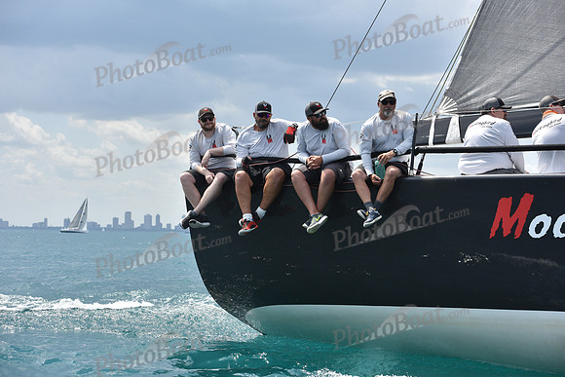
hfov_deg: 28.8
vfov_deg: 19.5
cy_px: 188
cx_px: 282
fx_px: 1099
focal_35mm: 70
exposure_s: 1/1250
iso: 250
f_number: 5.6
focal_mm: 70
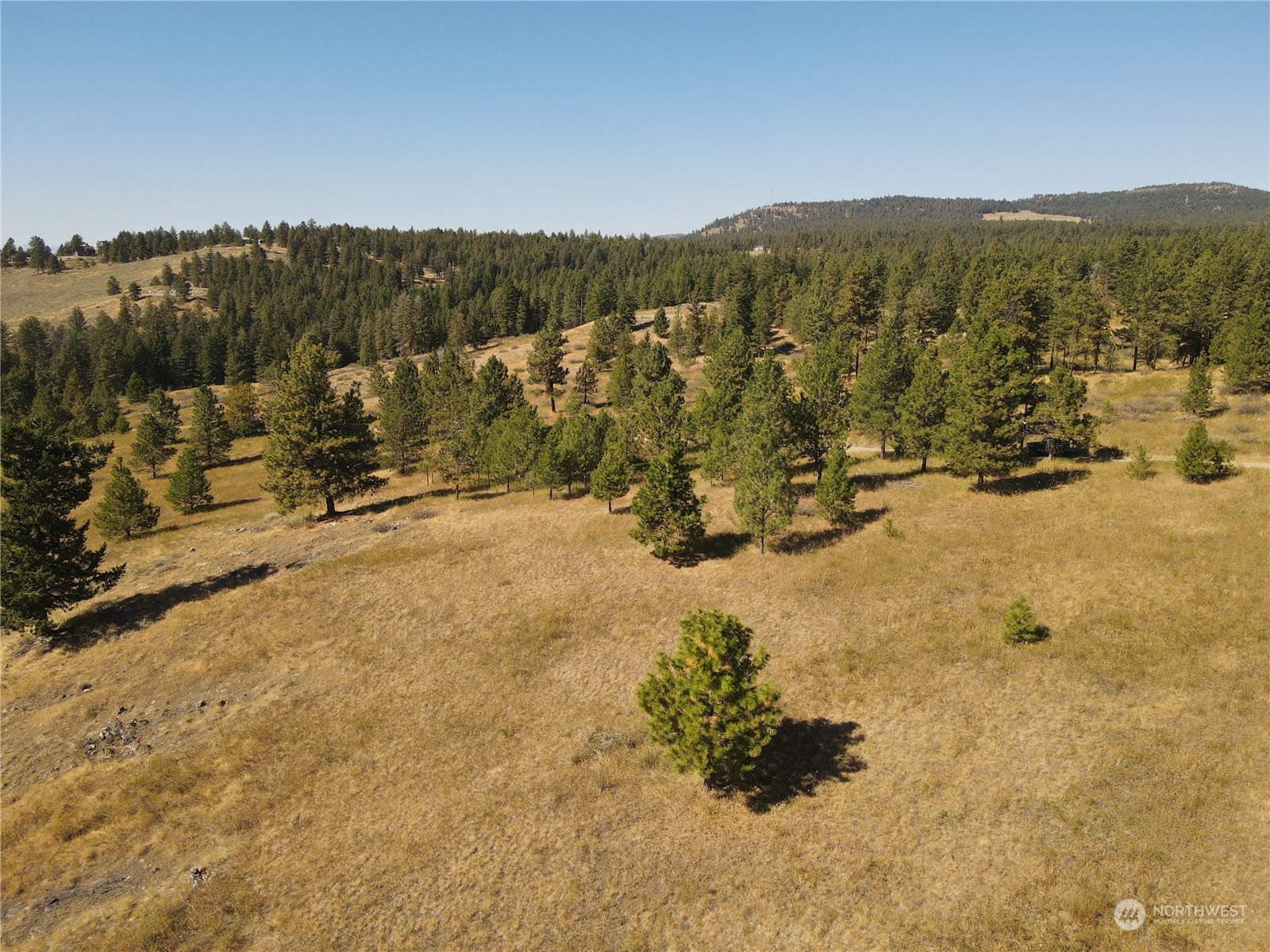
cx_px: 635
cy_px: 476
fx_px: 881
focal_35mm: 24
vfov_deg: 56.8
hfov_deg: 71.6
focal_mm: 4.5
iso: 100
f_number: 2.8
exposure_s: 1/640
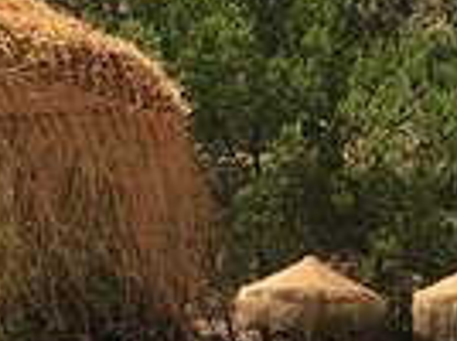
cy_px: 222
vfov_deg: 13.3
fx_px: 1463
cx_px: 522
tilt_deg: +4.1
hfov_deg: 17.1
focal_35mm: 111
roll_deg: -0.5
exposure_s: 1/1637
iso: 25
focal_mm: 4.15
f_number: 2.2
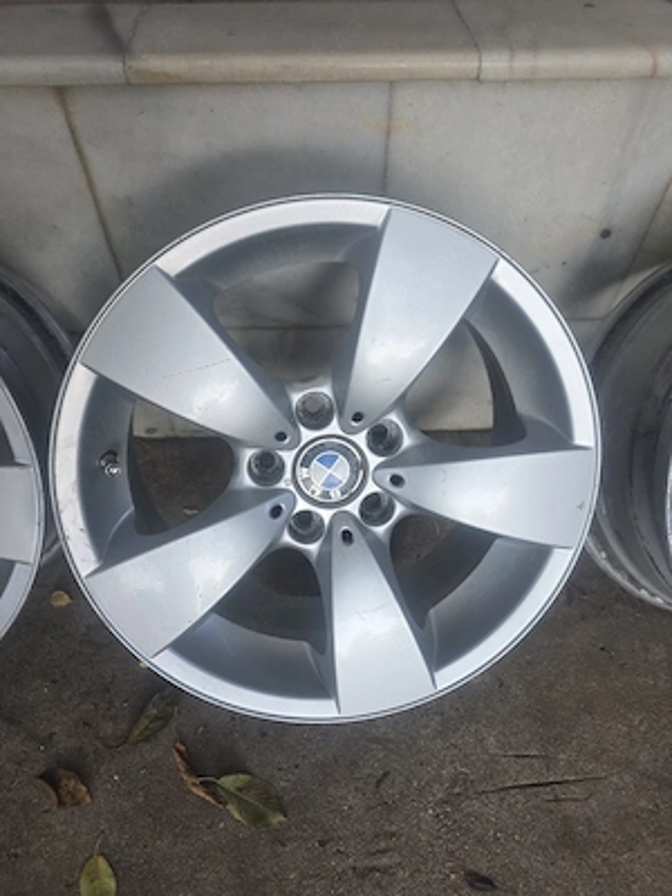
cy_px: 448
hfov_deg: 58.9
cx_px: 336
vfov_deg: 73.9
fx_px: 595
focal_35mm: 23
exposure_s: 1/182
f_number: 1.7
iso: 64
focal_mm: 6.3
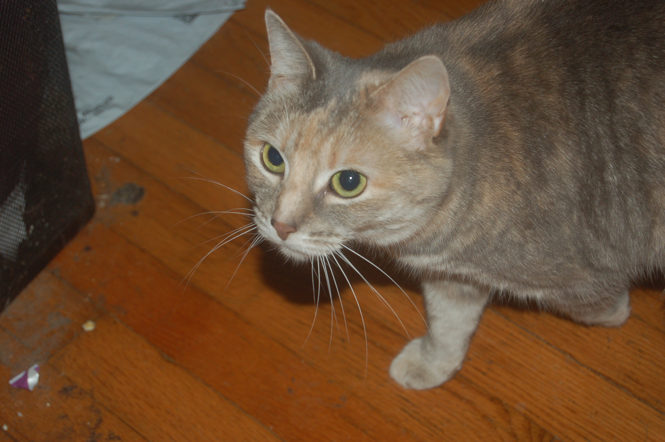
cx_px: 332
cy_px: 221
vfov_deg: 16.5
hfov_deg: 24.6
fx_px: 1523
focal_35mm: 82
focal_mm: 55
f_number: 5.6
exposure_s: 1/60
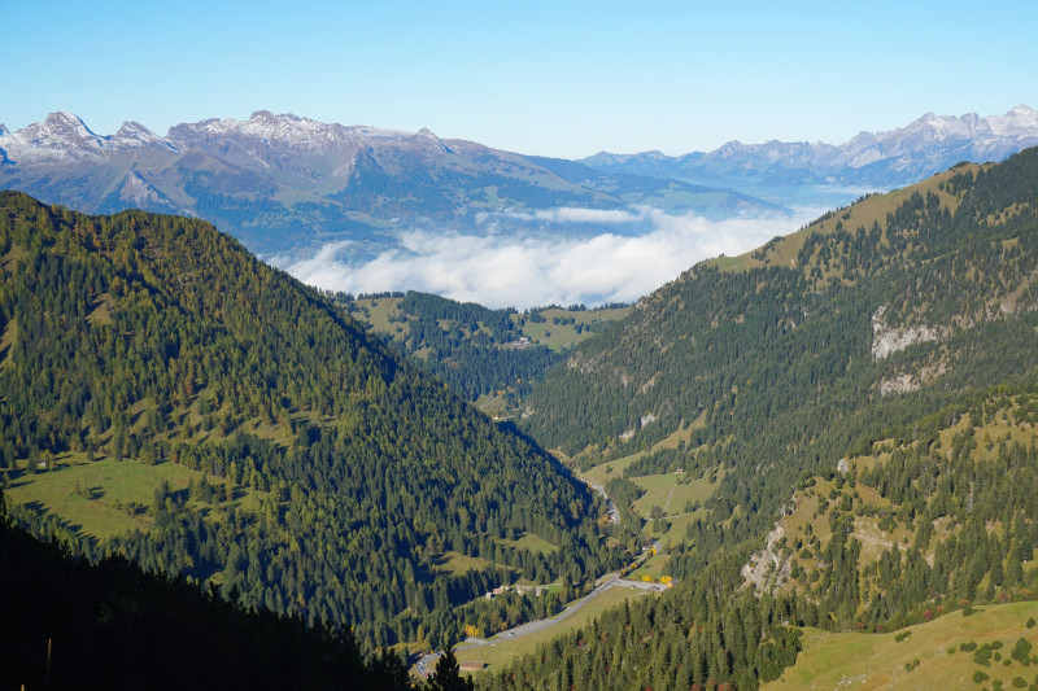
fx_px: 1427
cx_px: 519
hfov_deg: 40.0
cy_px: 346
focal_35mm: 50
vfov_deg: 27.2
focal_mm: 33
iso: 100
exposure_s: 1/100
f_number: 14
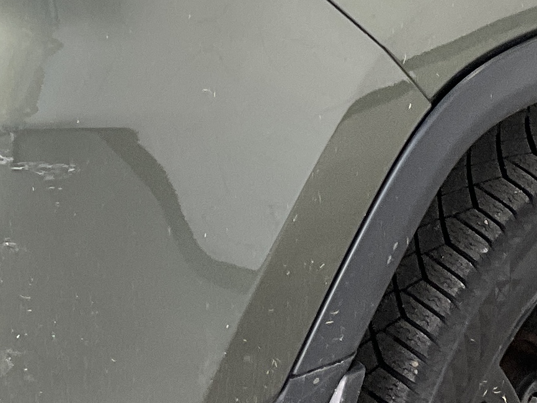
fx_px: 2095
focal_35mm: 135
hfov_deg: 14.6
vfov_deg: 10.8
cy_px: -57
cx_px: 300
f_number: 1.8
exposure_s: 1/122
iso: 64
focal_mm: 3
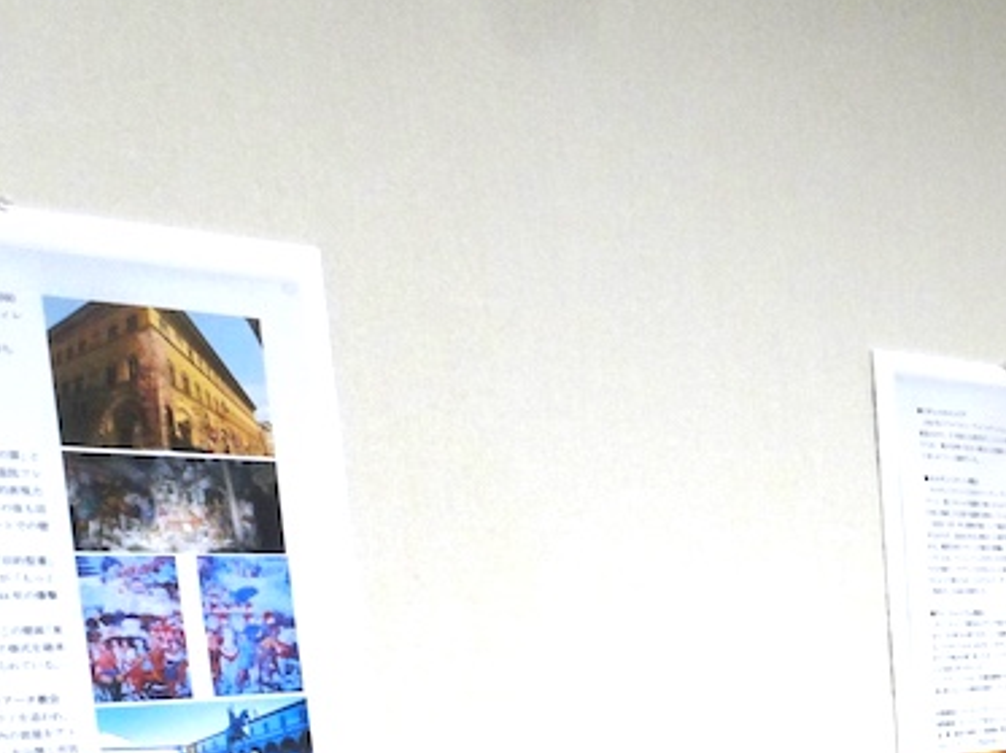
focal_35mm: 61
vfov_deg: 22.4
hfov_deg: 28.4
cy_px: 872
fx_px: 1771
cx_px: 1145
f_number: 3.5
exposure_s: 1/30
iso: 125
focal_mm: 4.1
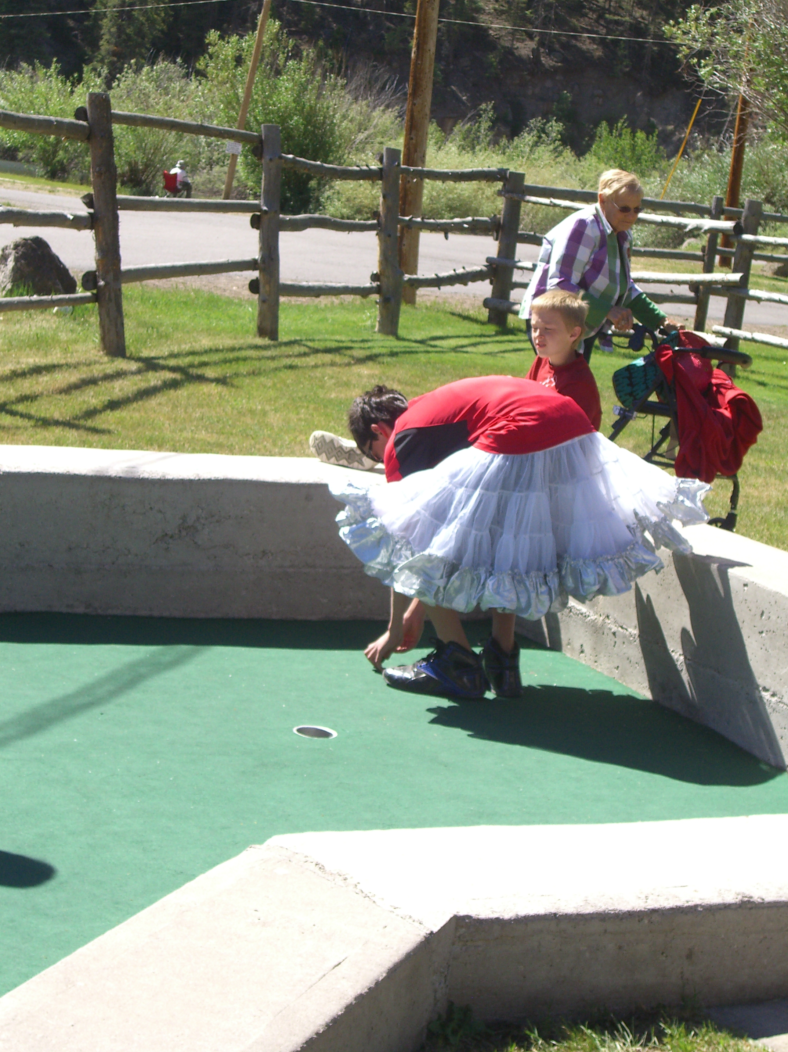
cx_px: 419
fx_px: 2216
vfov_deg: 26.7
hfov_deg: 20.2
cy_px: 500
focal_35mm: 73
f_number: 4
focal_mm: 14.2
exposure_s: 1/800
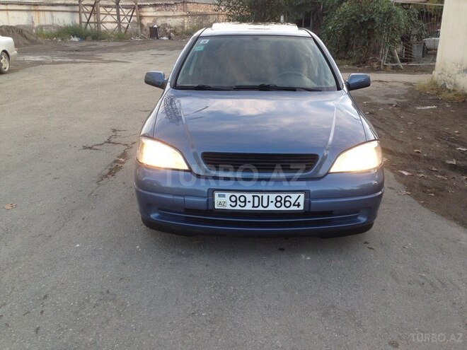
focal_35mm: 33
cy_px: 175
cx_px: 234
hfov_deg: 55.4
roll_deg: -0.1
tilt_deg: -16.6
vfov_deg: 42.9
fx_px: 445
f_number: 2.4
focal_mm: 4.12
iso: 64
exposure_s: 1/60
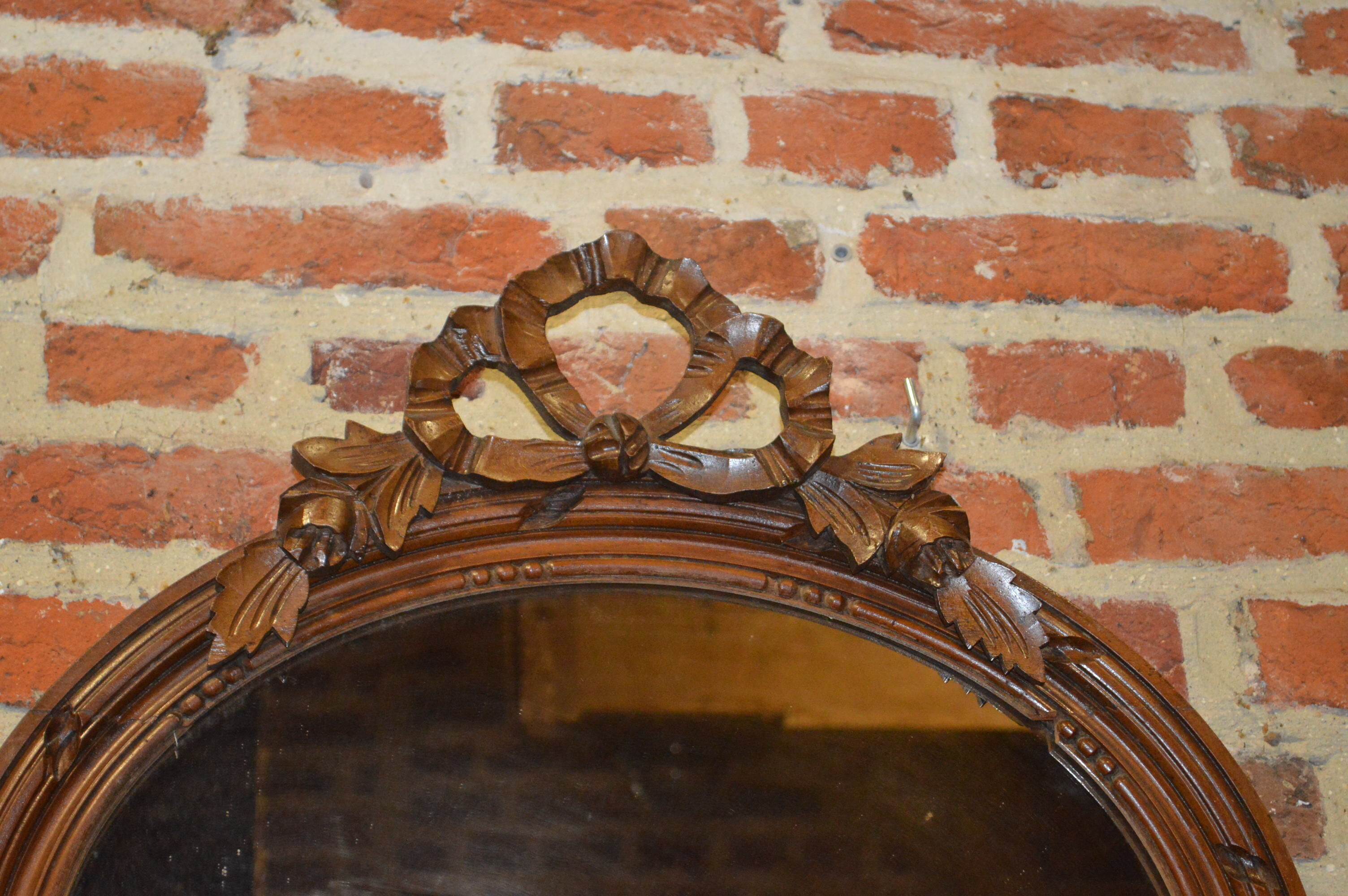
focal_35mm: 82
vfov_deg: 16.5
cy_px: 448
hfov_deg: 24.6
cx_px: 674
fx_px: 3086
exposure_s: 1/60
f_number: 5.6
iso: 3200
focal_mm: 55
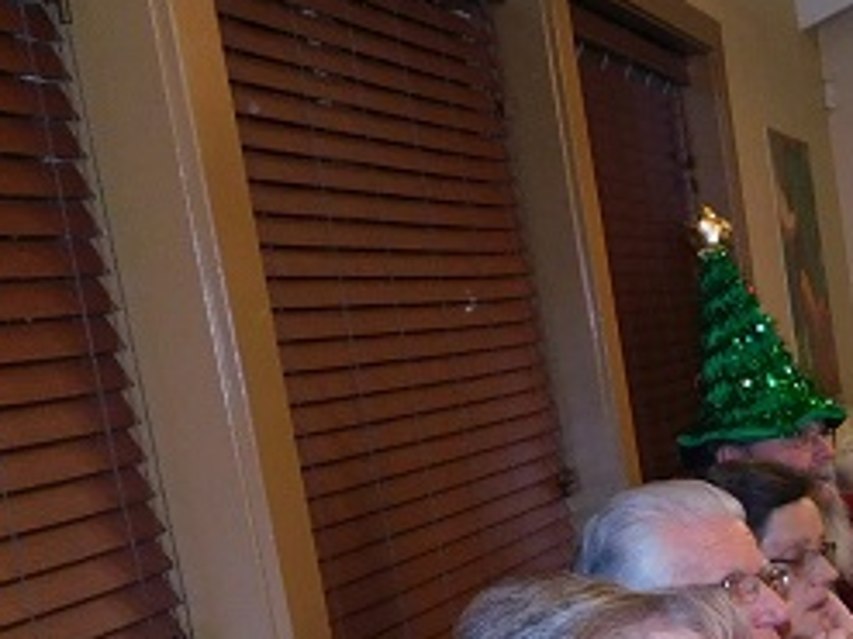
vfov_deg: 16.5
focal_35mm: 86
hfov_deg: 20.2
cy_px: 736
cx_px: 1212
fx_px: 2118
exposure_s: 1/30
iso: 200
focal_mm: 4
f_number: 3
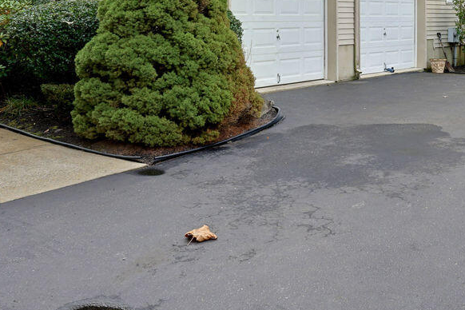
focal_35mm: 44
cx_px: 391
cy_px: 20
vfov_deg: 29.0
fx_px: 568
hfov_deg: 41.9
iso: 100
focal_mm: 16
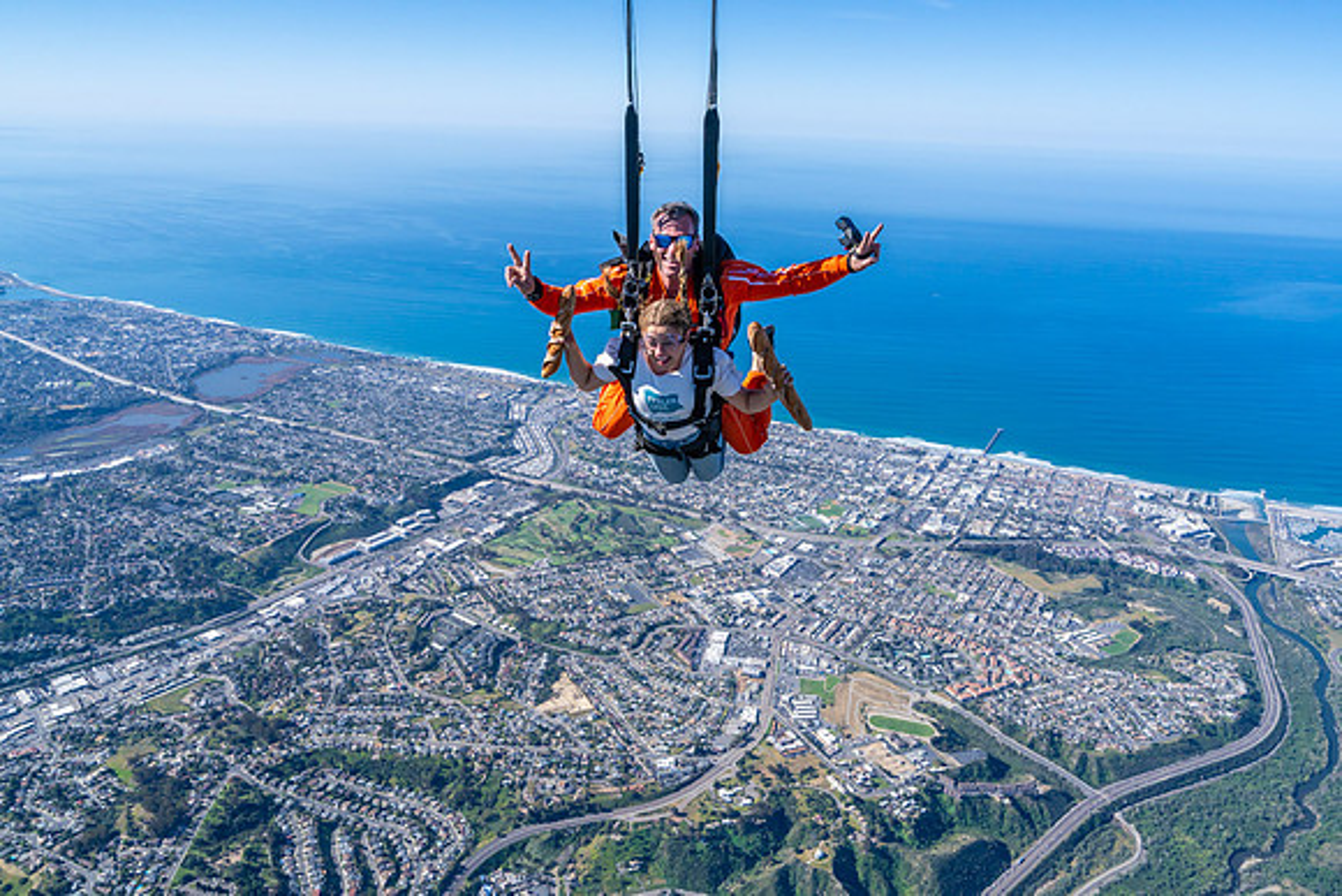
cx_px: 671
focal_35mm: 26
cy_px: 448
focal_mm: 26
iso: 800
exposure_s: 1/1600
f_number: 11
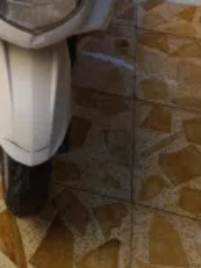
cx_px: 10
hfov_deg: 23.2
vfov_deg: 28.4
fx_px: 472
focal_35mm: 61
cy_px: -36
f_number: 2
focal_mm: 4.6
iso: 32
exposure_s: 1/100
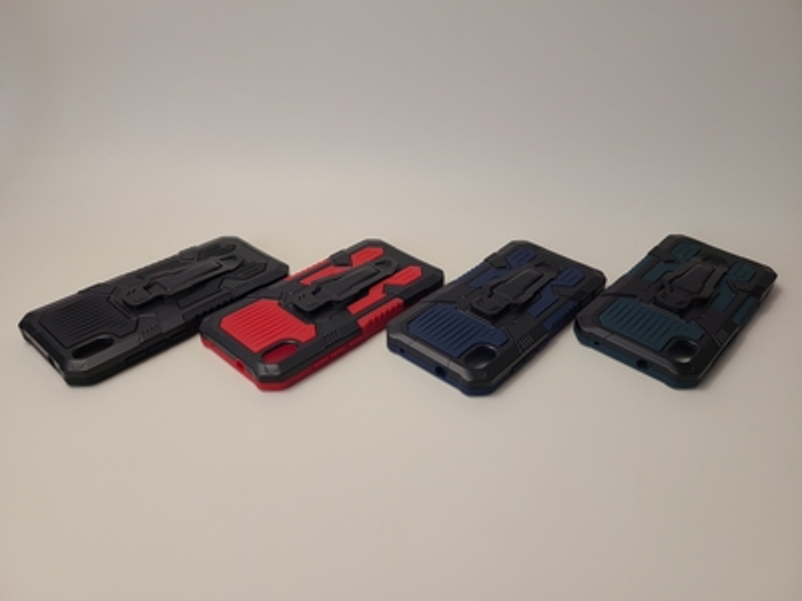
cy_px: 300
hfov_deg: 67.3
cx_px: 401
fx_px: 602
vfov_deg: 53.1
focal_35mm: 26
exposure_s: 1/105
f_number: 1.8
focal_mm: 5.4
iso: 40
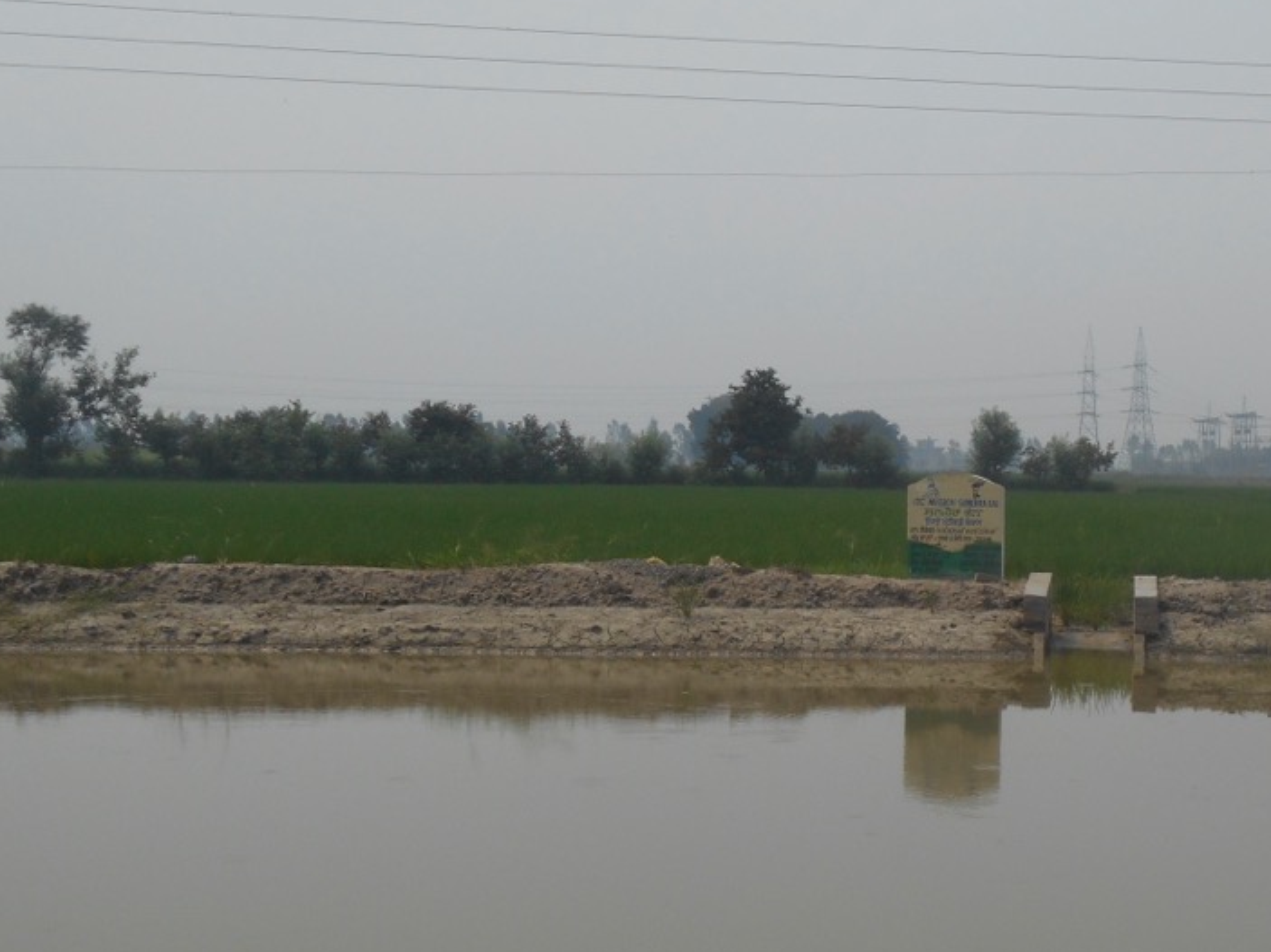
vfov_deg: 20.9
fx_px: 2570
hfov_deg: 27.2
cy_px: 620
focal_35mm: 70
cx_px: 1027
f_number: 3.9
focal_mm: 7.2
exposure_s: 1/1600
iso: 80
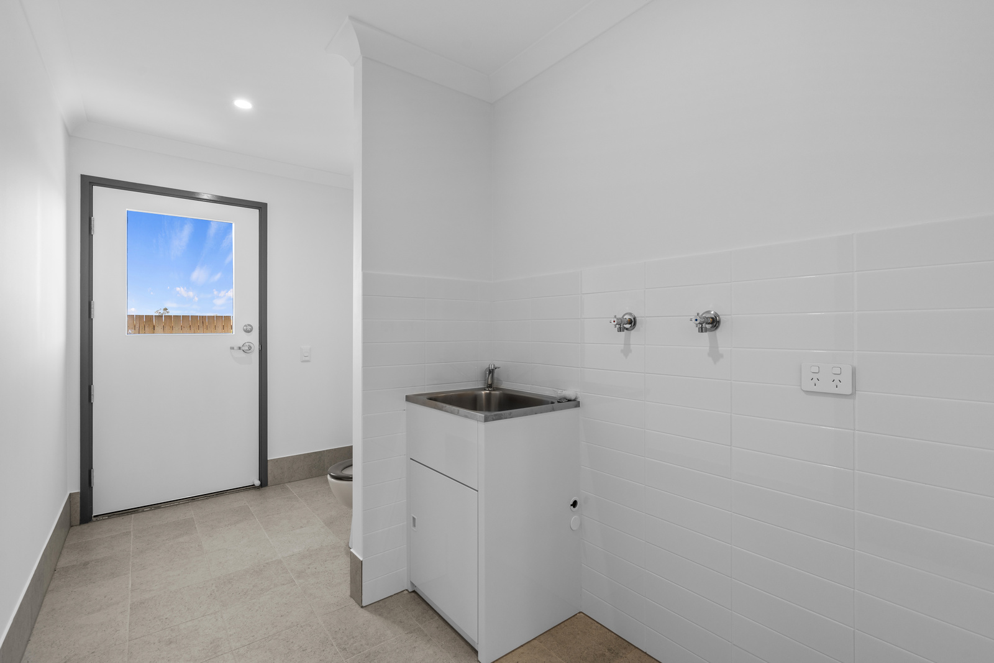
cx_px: 497
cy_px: 332
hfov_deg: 96.7
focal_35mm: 16
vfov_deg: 73.8
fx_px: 442
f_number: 8
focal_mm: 16
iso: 200
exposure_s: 1/6
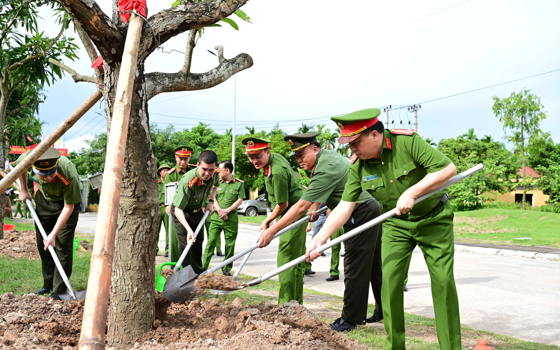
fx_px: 549
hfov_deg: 54.0
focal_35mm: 36
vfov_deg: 35.3
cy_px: 184
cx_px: 279
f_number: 4.5
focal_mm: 35
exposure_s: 1/125
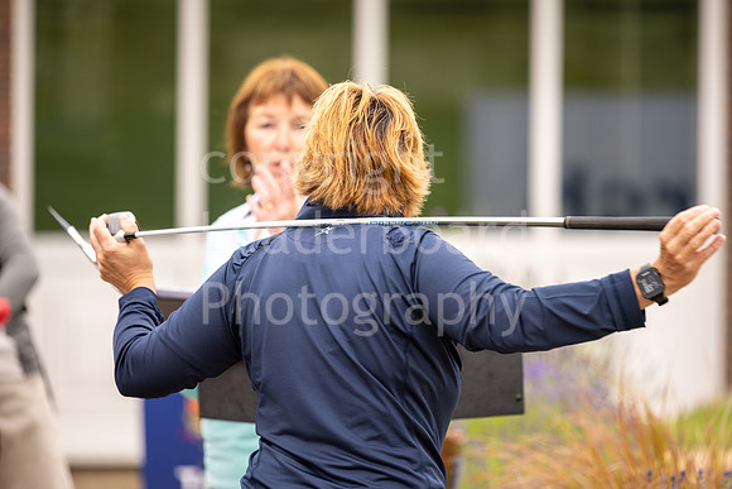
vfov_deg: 4.6
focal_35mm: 300
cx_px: 366
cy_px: 244
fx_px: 6101
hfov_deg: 6.9
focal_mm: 300
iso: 200
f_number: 4.5
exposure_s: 1/250
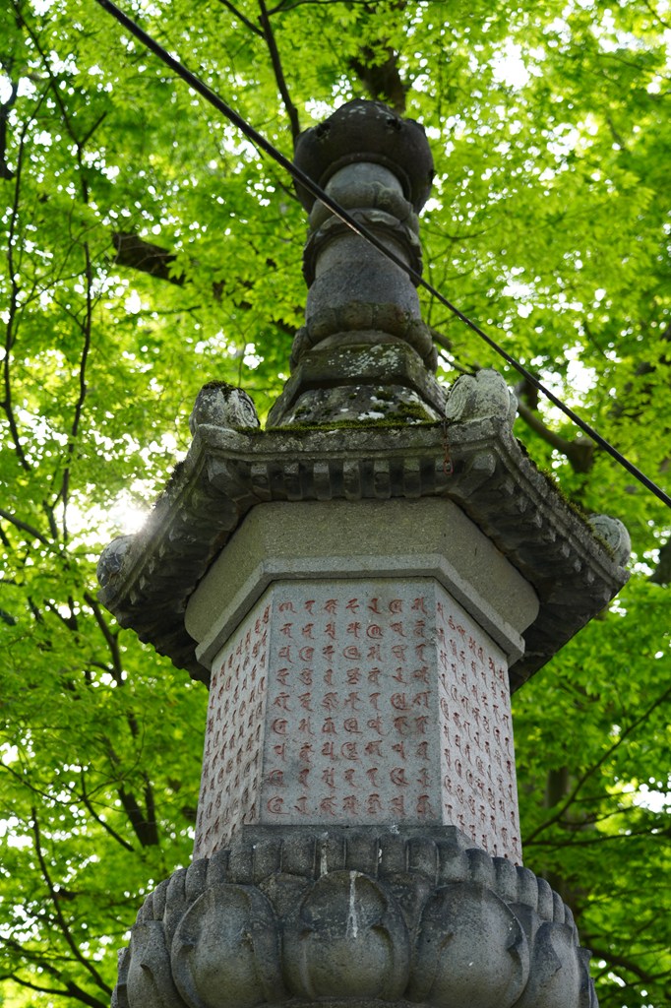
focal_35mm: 48
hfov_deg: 28.1
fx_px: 1343
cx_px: 336
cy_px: 504
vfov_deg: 41.1
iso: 100
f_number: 4
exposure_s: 1/60
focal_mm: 48
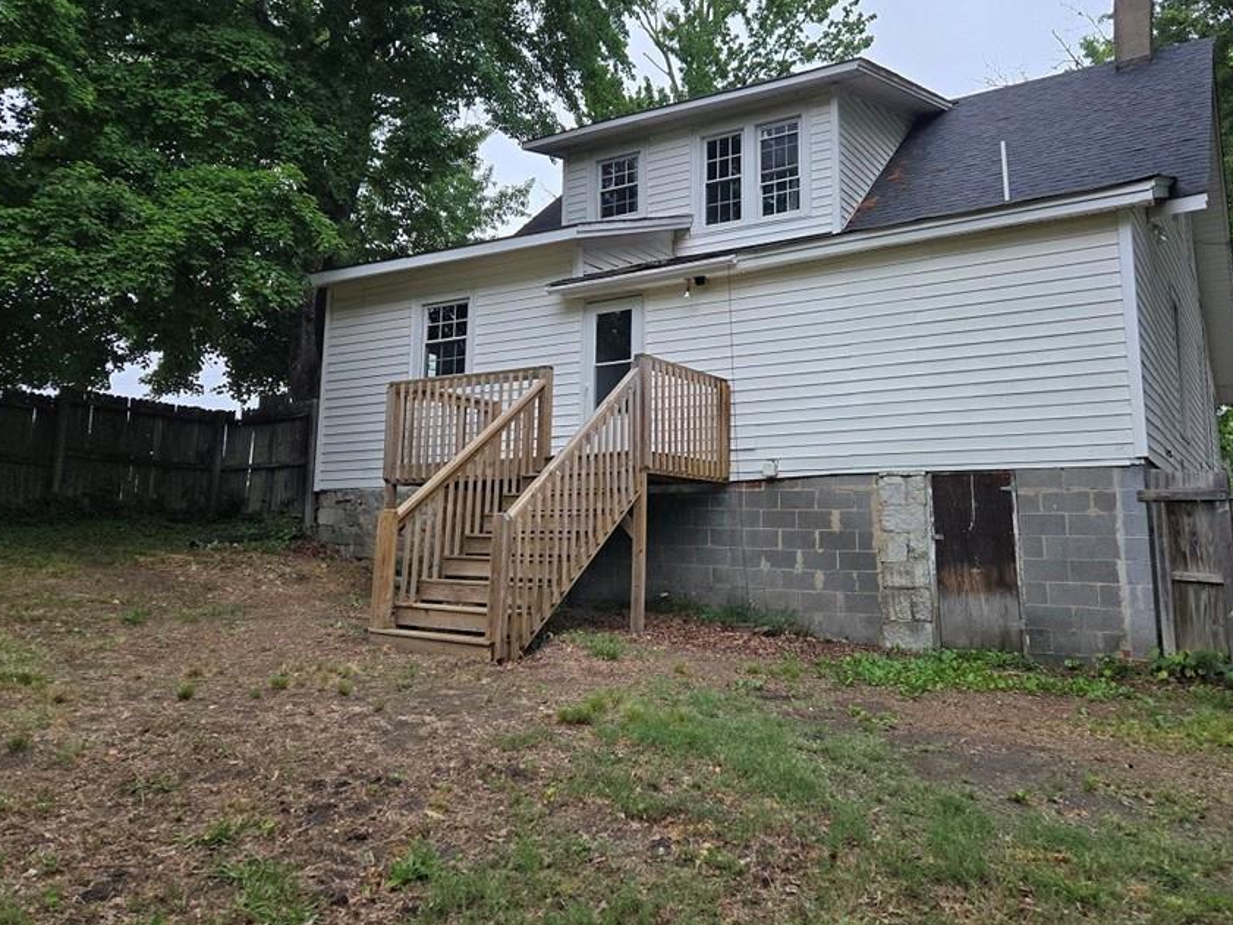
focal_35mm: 28
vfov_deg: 49.6
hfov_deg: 63.3
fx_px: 997
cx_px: 666
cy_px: 393
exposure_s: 1/120
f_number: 1.8
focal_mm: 5.4
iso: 250
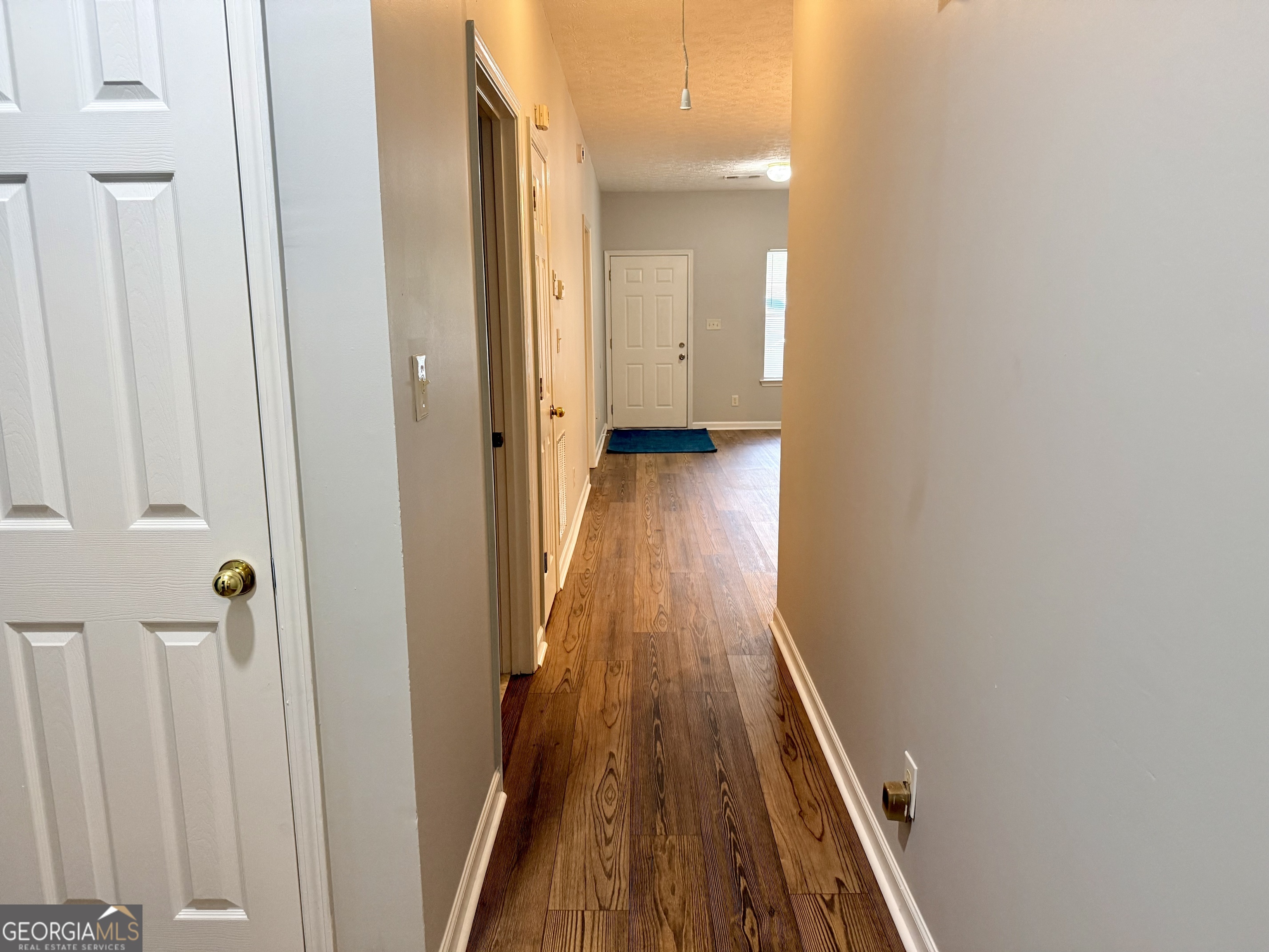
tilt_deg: -9.8
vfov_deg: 56.8
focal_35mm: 24
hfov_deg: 71.6
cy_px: 476
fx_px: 880
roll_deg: +0.4
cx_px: 634
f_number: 1.78
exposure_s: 1/120
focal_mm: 6.76
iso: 320
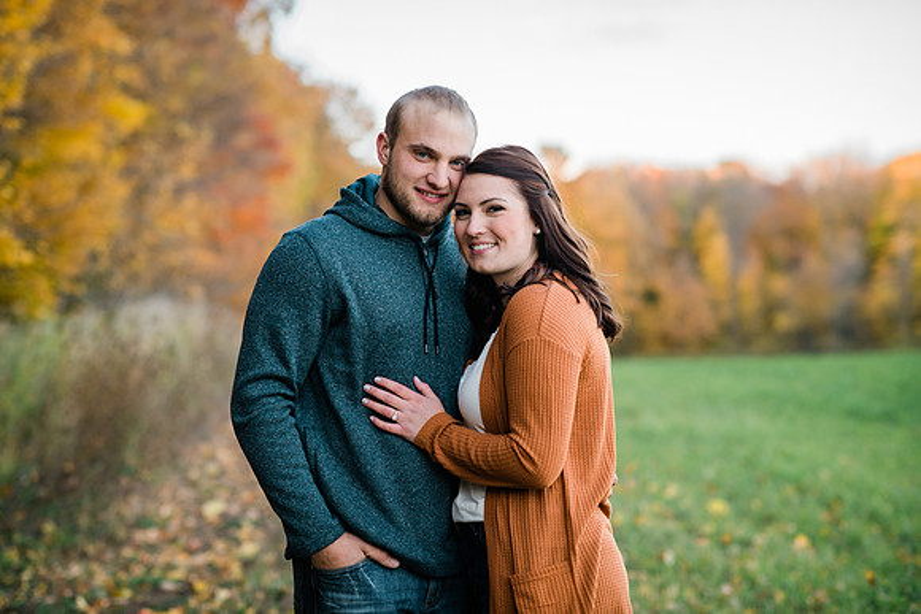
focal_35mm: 85
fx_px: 2175
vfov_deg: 16.1
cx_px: 460
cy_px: 307
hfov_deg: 23.9
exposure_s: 1/200
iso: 320
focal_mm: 85
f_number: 2.8
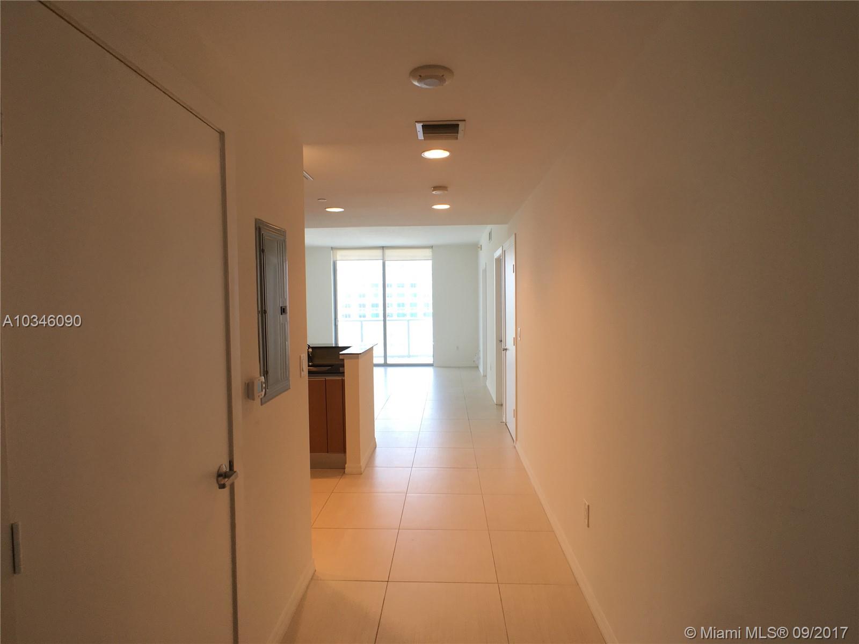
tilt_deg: -1.4
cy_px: 322
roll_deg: +0.5
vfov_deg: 48.2
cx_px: 430
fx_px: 720
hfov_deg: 61.7
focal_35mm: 29
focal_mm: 4.15
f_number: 2.2
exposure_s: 1/40
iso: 25
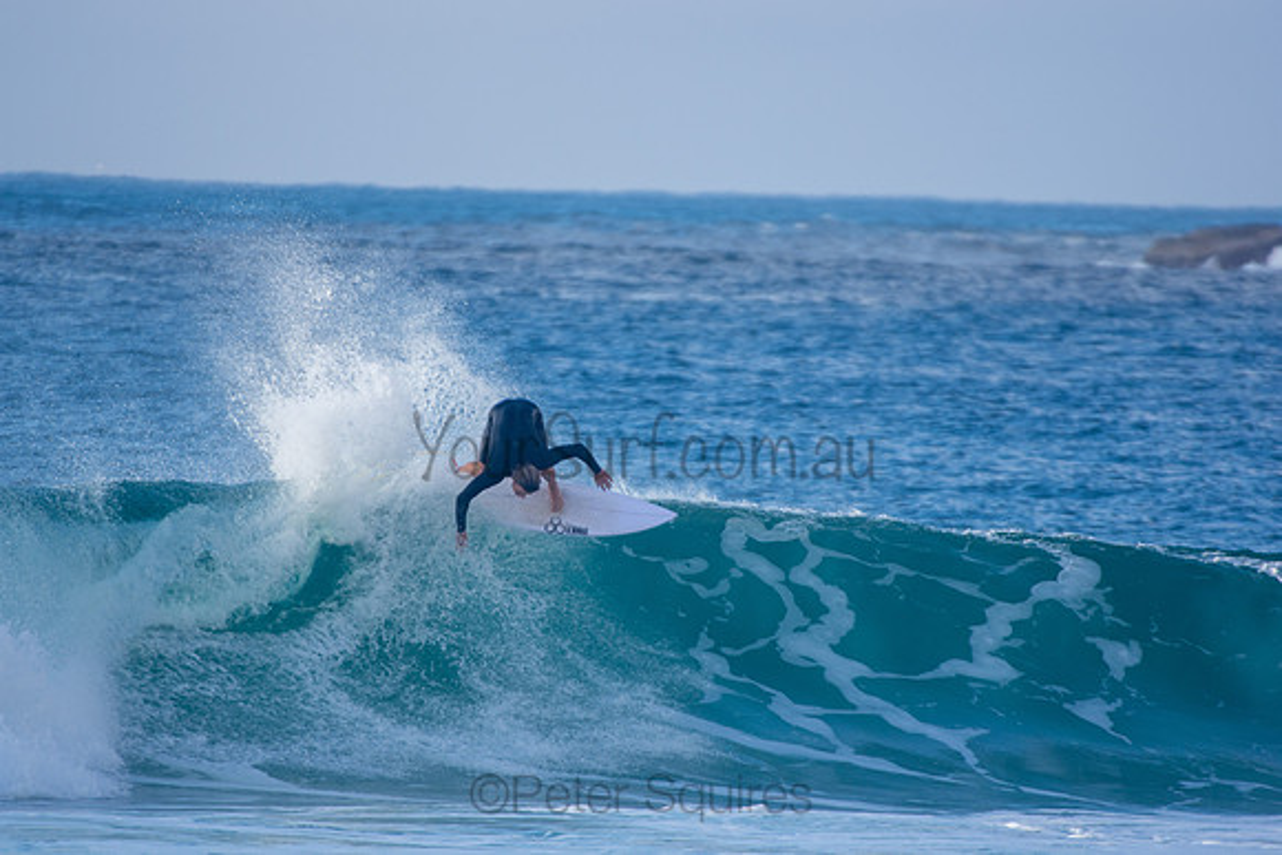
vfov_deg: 1.8
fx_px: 26713
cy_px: 428
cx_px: 641
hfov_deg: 2.7
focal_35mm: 750
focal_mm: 500
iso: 220
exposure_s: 1/640
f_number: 5.6
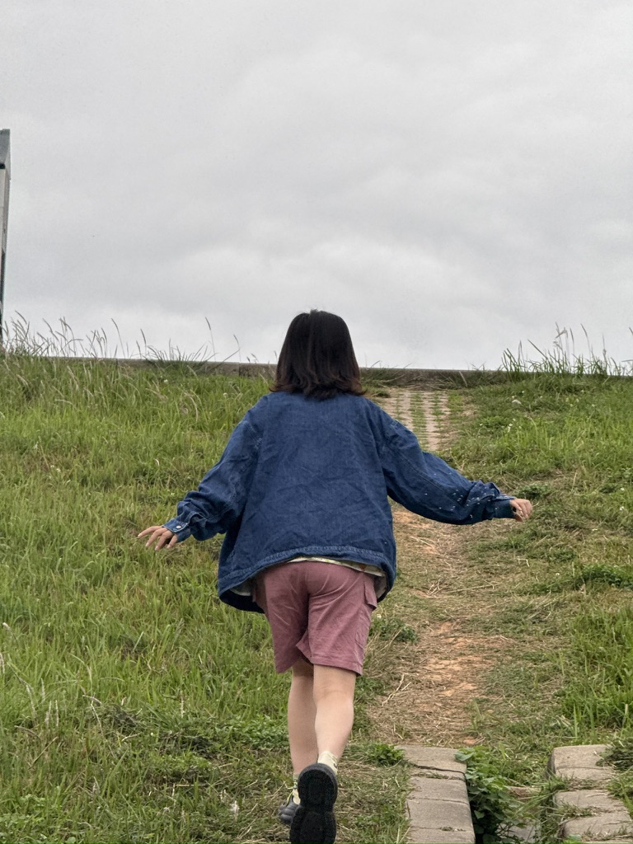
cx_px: 316
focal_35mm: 120
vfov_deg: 16.4
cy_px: 422
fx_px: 2926
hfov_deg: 12.3
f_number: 2.8
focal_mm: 15.66
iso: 40
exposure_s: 1/121
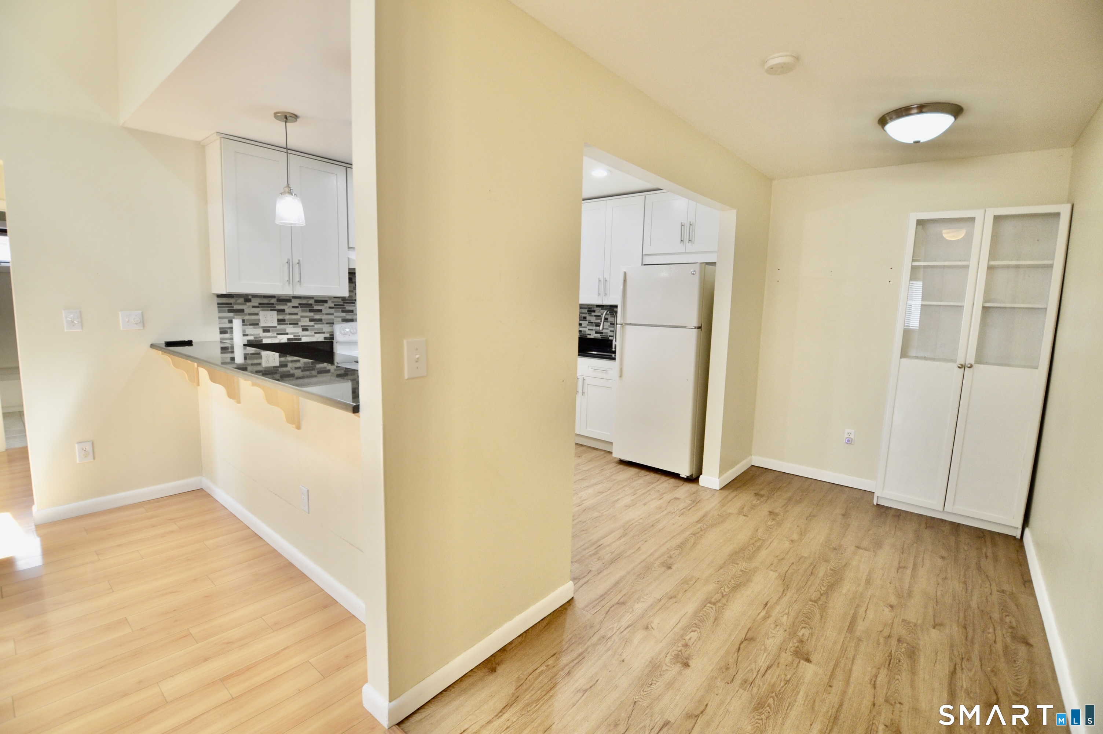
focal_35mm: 15
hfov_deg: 100.4
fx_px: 459
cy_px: 367
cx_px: 552
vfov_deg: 77.2
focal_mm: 10
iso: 400
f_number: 4
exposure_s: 1/60
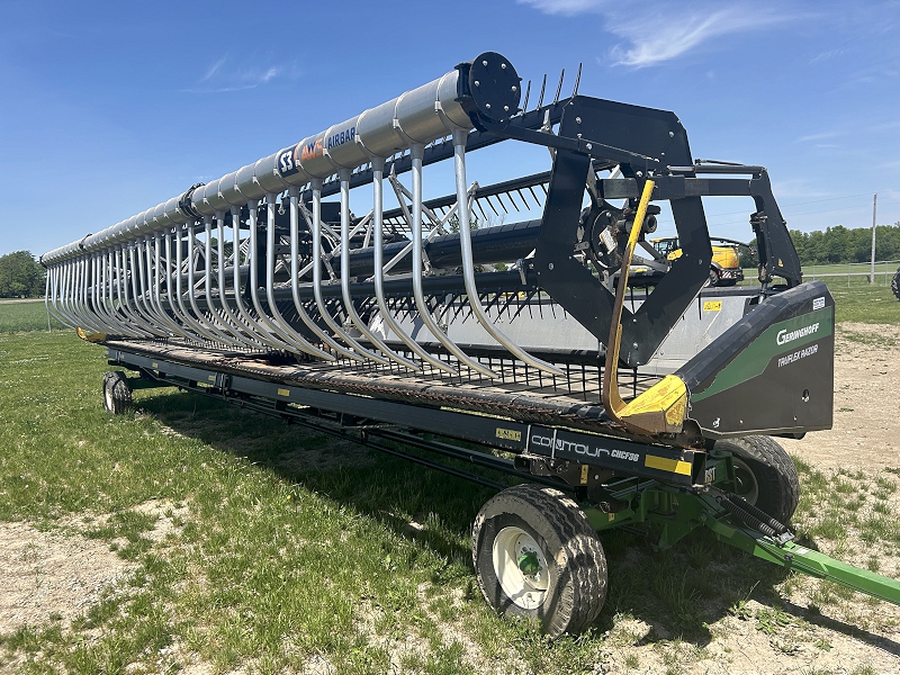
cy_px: 338
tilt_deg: -3.5
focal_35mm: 26
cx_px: 450
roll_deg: +2.7
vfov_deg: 53.1
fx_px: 676
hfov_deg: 67.3
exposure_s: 1/3257
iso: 50
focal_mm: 5.7
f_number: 1.5
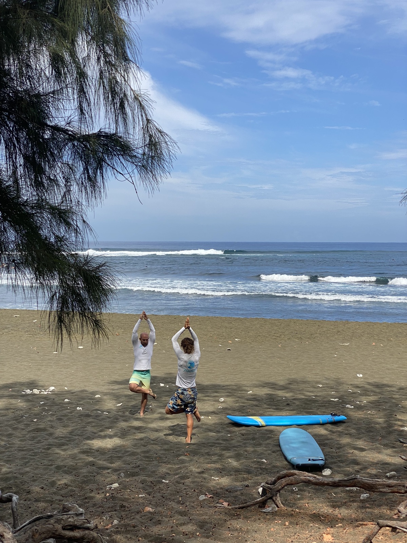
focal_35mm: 52
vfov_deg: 36.8
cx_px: 204
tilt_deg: -2.4
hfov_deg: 28.0
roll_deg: -0.6
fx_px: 815
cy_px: 272
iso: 20
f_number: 2
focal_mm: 6
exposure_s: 1/1996
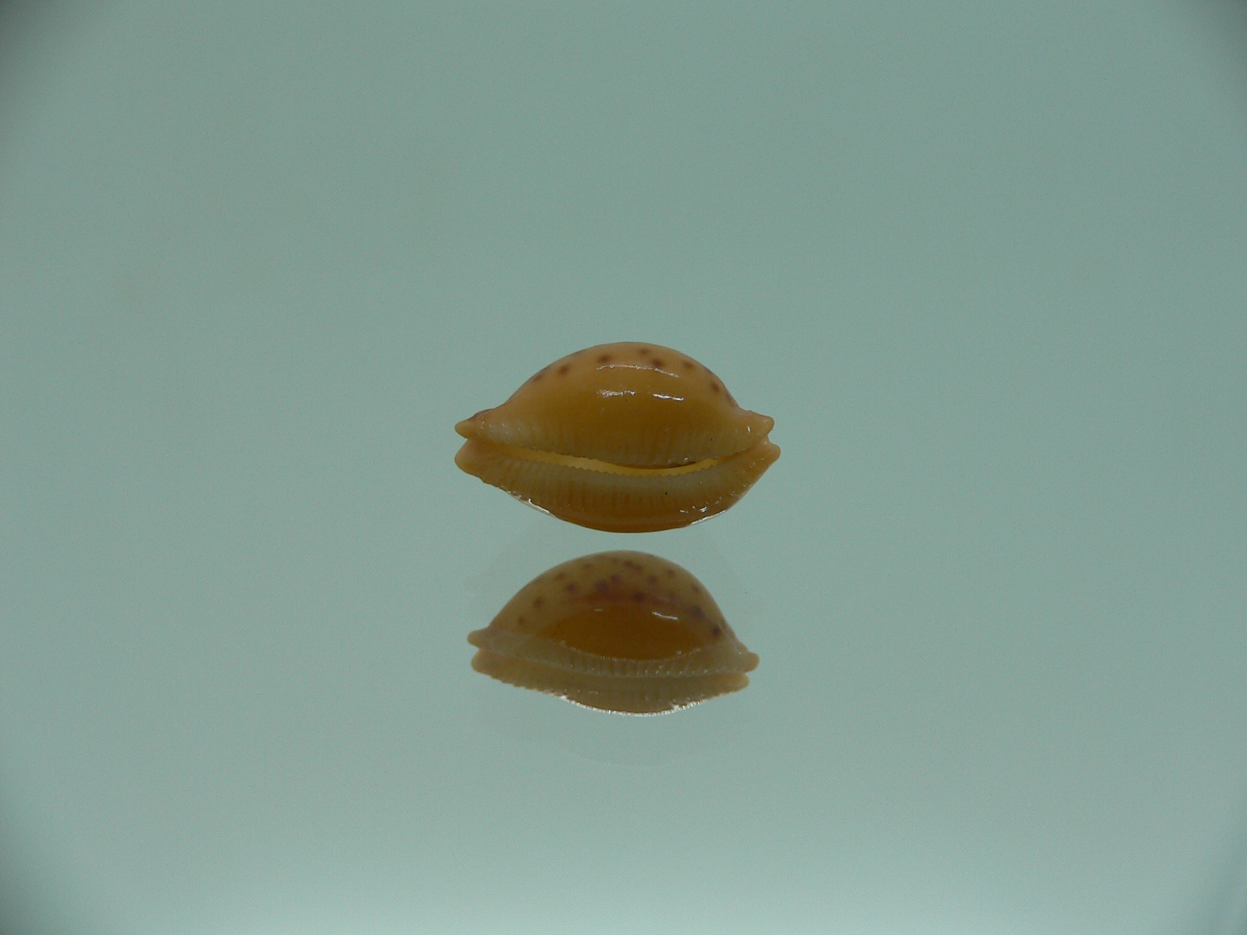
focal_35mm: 35
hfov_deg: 52.6
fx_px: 1261
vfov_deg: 40.7
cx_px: 624
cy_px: 468
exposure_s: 1/60
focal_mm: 4.6
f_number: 2.8
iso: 80
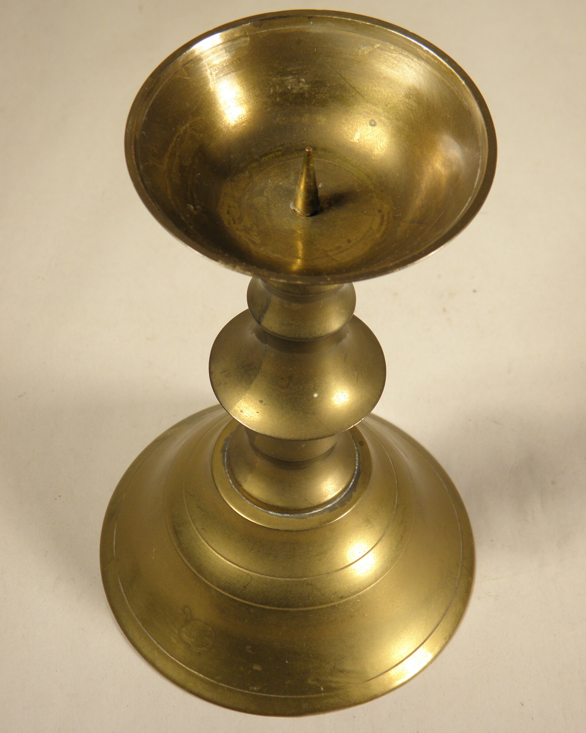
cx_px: 295
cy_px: 366
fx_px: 1821
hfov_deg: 18.3
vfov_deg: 22.7
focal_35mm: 84
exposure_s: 1/50
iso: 100
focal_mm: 14.3
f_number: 4.4
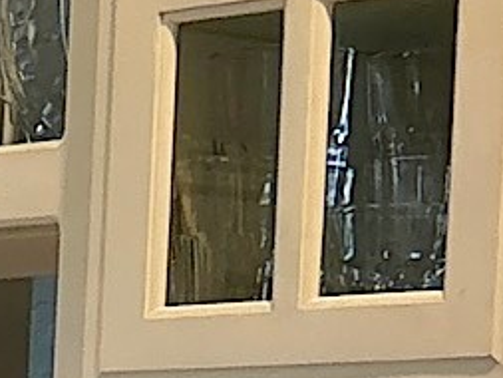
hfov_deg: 8.7
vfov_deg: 6.9
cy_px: 1035
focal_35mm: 197
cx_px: -883
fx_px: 2864
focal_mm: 5.96
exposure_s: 1/120
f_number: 1.6
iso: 200
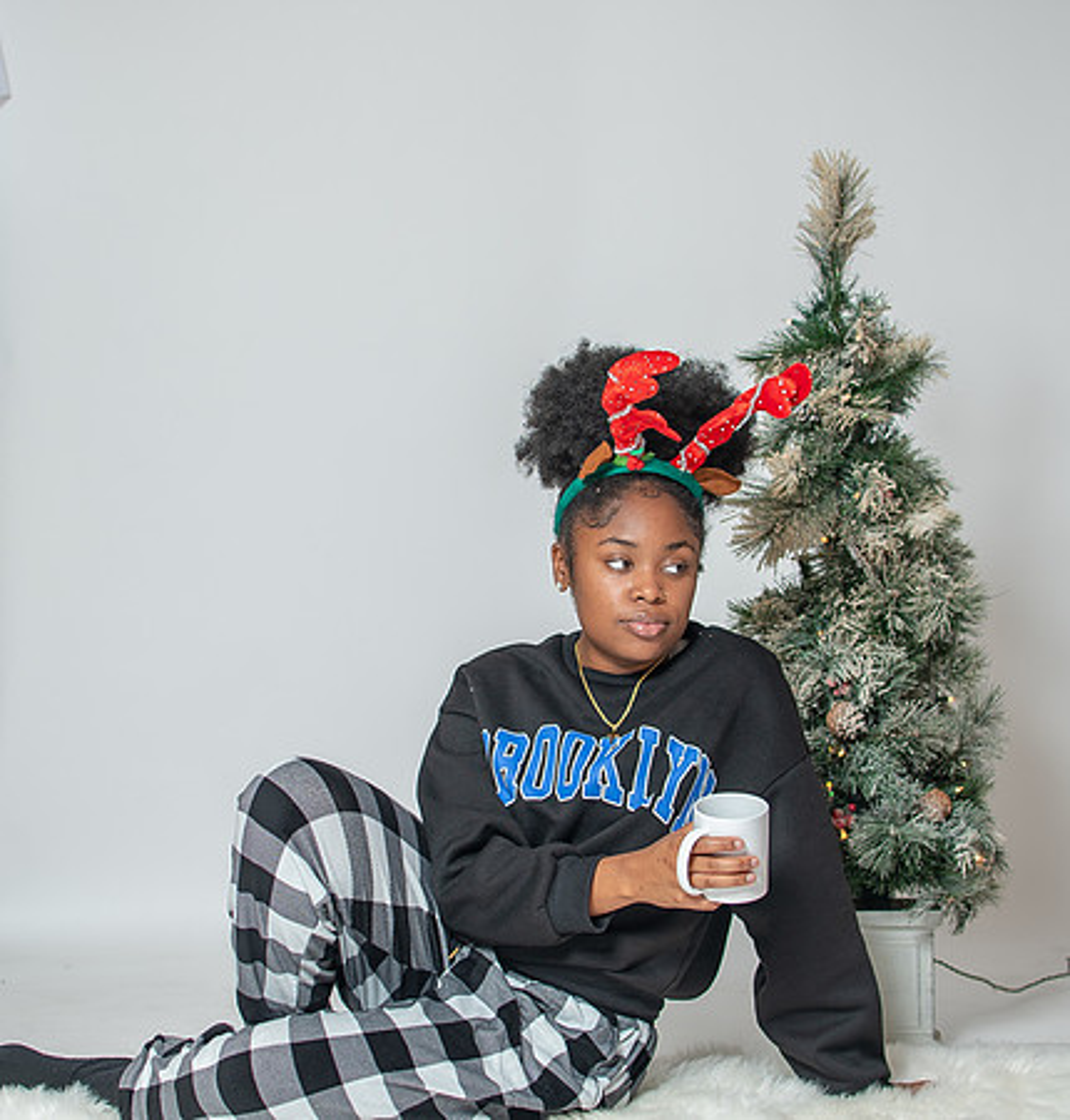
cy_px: 560
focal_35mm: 68
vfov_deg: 26.0
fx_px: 2427
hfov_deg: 24.9
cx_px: 481
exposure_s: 1/250
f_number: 3.2
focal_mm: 35
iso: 100
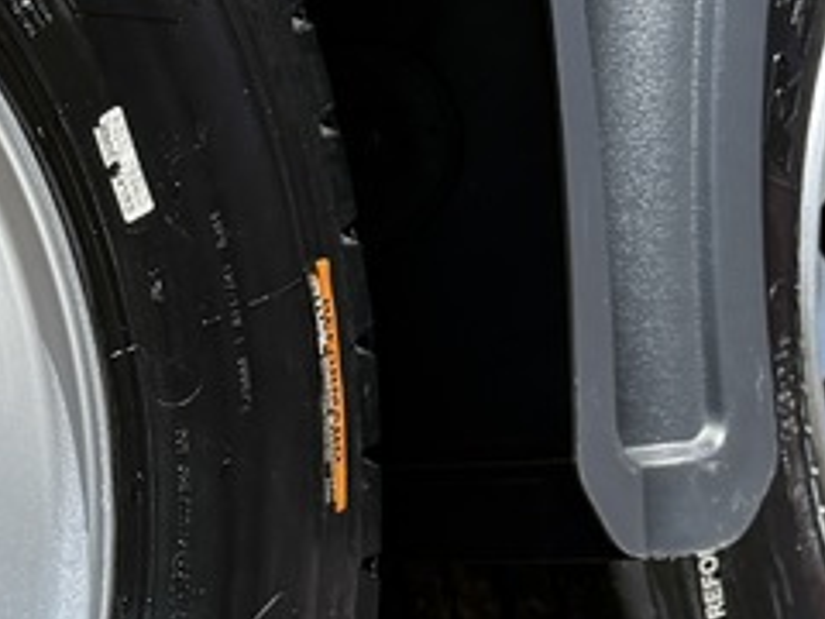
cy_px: 495
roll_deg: -3.3
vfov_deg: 12.9
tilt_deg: -0.8
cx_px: -438
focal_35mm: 114
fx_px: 2717
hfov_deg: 15.8
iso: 100
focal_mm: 6.76
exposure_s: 1/2525
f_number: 1.78
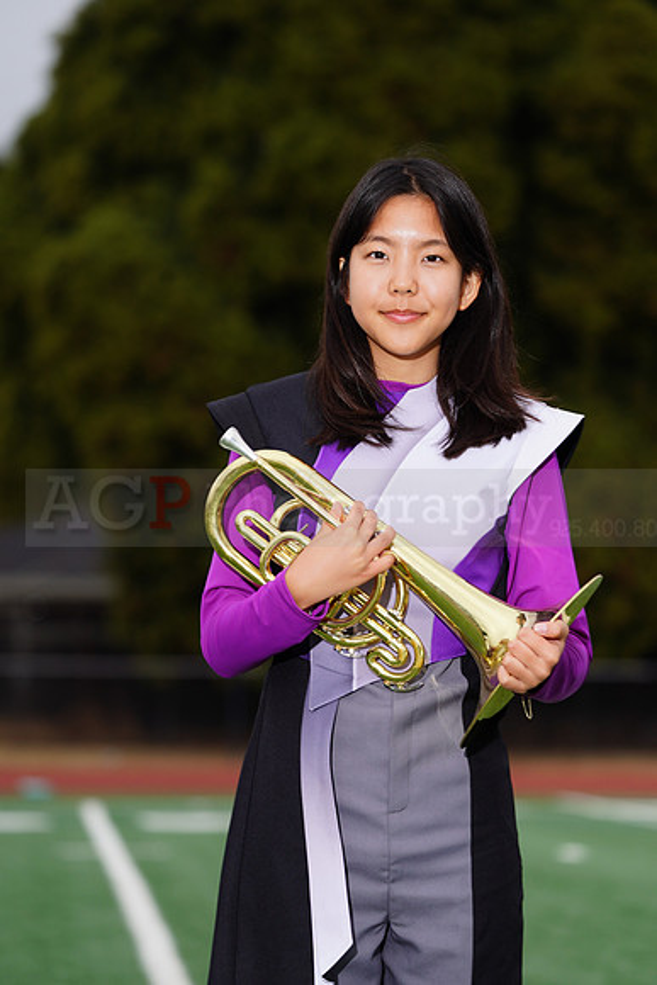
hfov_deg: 6.9
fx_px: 5471
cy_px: 492
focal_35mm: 200
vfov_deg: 10.3
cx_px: 328
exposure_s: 1/160
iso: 200
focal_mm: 200
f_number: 5.6
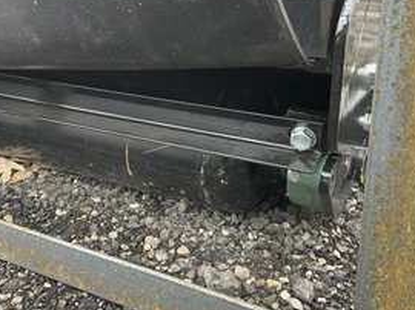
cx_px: 166
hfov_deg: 43.7
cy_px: 135
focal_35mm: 43
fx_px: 515
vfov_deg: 33.5
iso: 64
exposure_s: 1/79
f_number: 1.8
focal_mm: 3
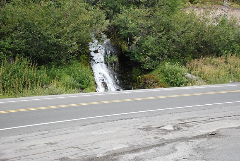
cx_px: 120
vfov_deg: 19.0
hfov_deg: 28.0
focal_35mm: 72
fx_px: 481
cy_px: 80
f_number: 4.8
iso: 1600
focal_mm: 48
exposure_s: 1/1000
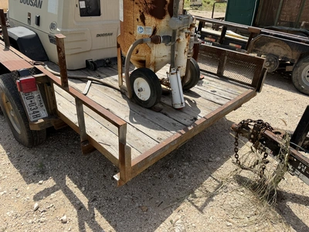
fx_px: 214
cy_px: 116
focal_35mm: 24
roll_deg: -3.1
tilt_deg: -26.1
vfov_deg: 56.8
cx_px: 154
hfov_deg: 71.6
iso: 80
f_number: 1.78
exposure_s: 1/4673
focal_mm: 6.76
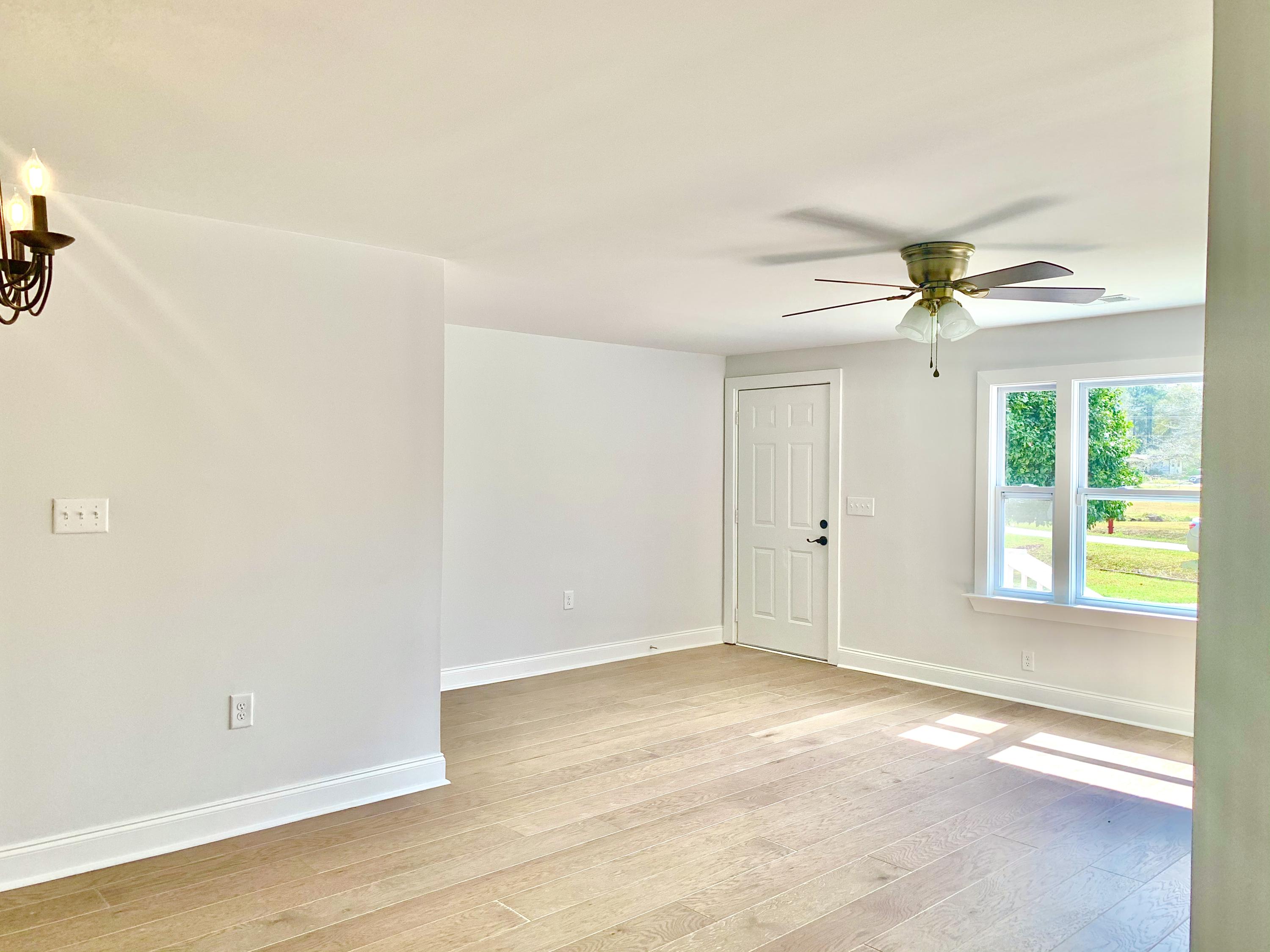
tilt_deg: -1.2
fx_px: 954
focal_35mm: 26
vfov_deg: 53.1
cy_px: 476
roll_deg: -0.5
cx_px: 635
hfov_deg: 67.3
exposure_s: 1/177
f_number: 1.8
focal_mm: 4.25
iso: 25
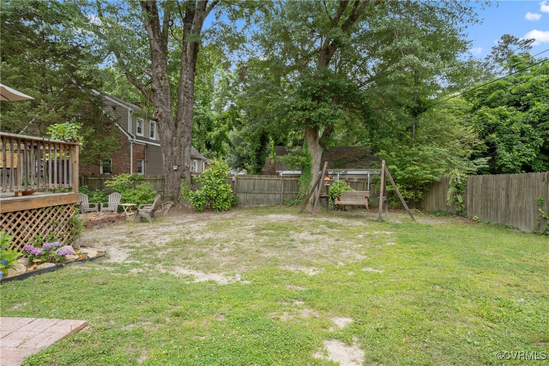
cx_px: 274
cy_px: 183
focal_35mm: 19
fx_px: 290
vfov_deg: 64.6
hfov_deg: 86.9
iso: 125
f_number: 11
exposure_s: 1/20
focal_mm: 19
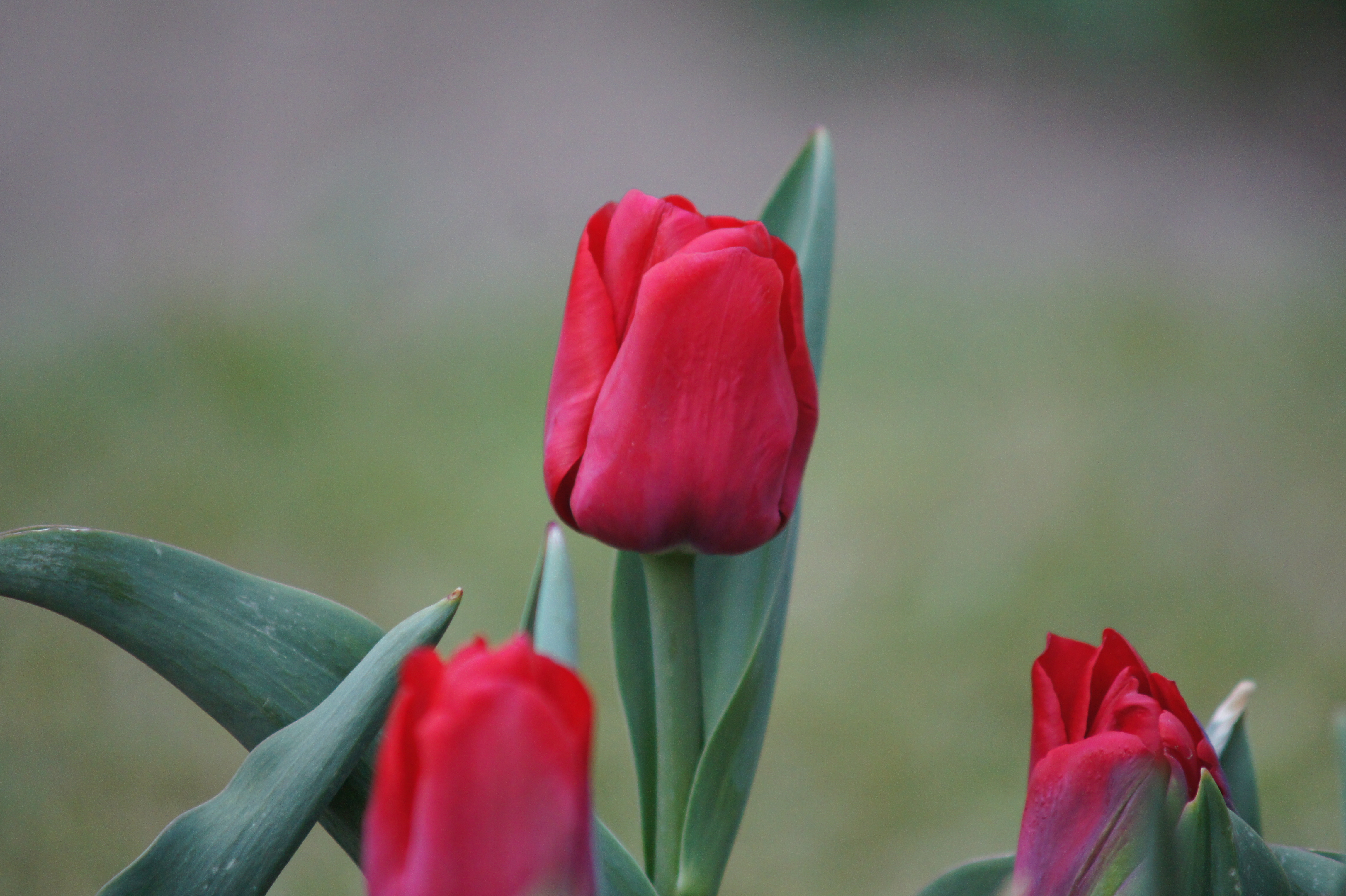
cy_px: 448
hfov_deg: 6.5
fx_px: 11770
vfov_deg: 4.4
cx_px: 673
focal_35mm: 315
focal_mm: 210
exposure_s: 1/320
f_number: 4
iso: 1250
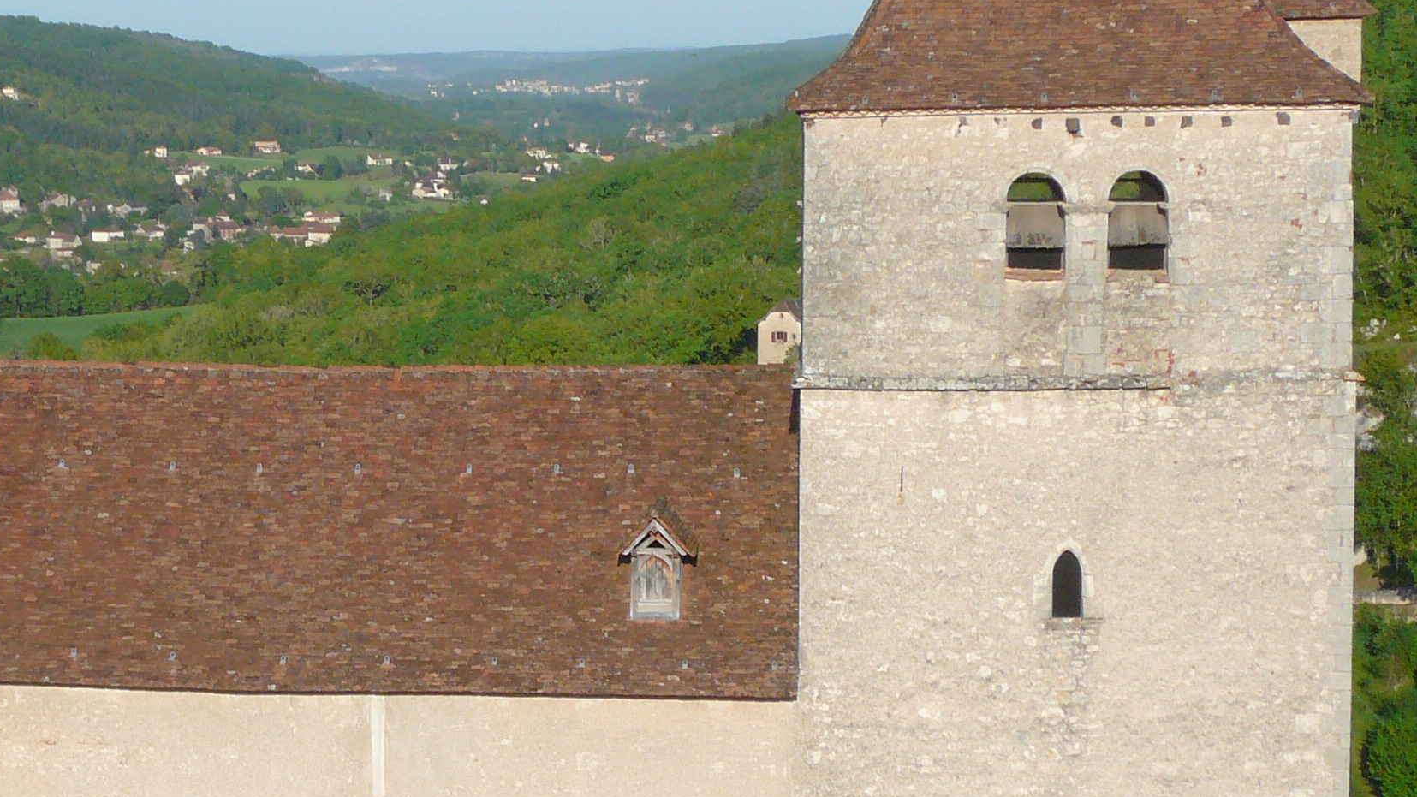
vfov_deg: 13.0
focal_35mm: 93
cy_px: 554
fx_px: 3494
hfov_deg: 22.8
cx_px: 445
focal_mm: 7.5
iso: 100
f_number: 10
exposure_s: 1/160
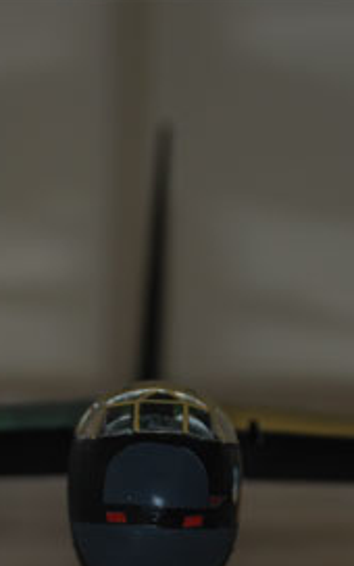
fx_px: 2917
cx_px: 152
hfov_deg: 6.9
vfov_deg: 11.0
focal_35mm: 189
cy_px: 478
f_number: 4.5
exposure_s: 1/125
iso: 100
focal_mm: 48
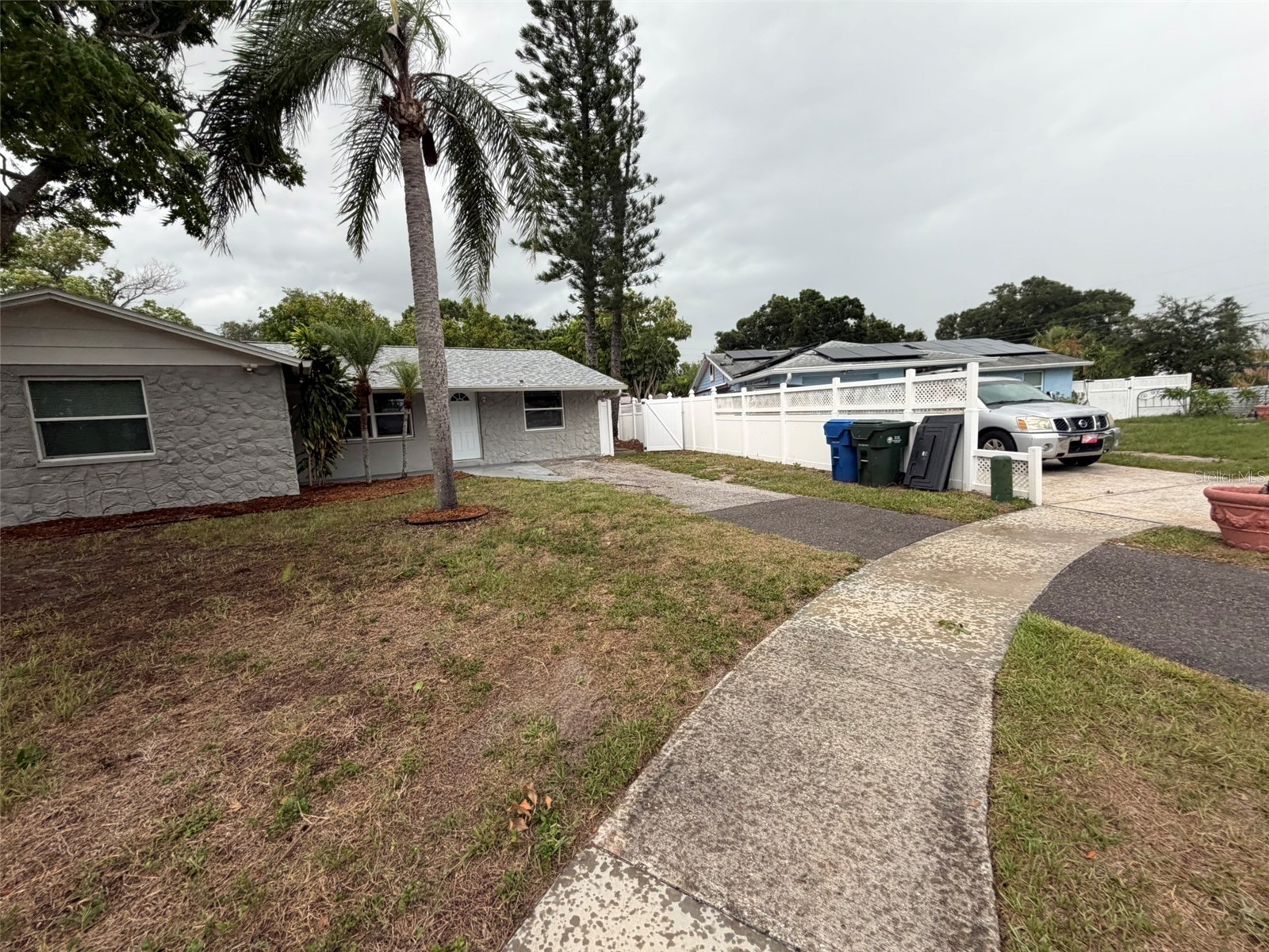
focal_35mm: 14
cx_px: 634
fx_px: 513
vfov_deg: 85.7
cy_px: 476
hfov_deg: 102.1
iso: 64
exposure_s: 1/479
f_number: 2.2
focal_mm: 2.22
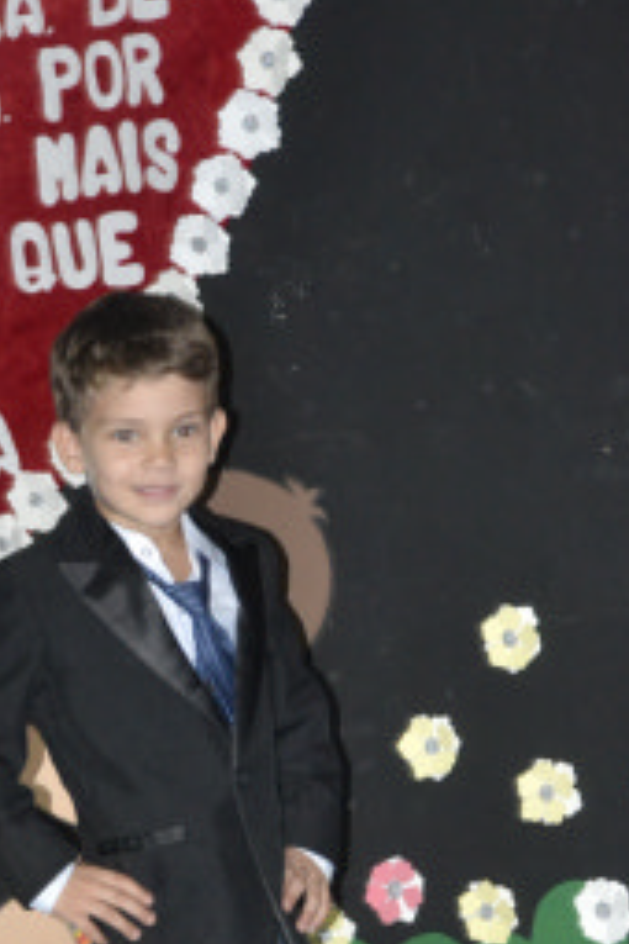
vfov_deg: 9.3
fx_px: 5791
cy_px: 822
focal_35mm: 221
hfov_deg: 6.2
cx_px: 168
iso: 3200
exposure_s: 1/60
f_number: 5.3
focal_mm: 75
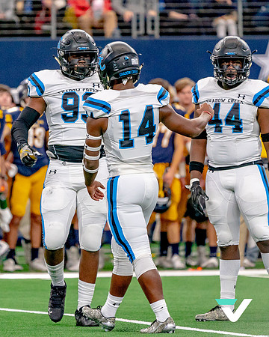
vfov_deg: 3.1
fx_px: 6302
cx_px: 118
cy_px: 147
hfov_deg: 2.4
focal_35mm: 633
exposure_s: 1/2000
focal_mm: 400
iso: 6400
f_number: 5.6
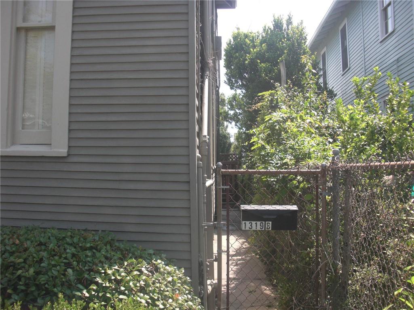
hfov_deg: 51.4
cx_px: 207
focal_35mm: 36
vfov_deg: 39.7
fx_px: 431
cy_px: 155
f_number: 2.8
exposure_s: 1/800
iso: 100
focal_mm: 6.3
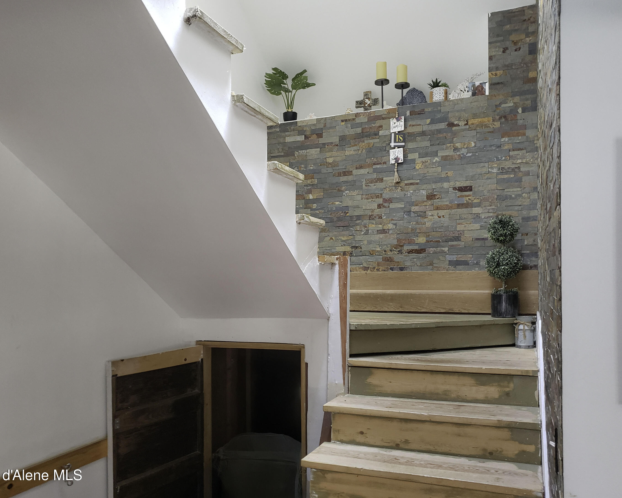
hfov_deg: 62.2
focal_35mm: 28
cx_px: 301
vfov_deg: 51.5
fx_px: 515
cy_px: 241
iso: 250
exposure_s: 1/20
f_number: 1.5
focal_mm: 4.3
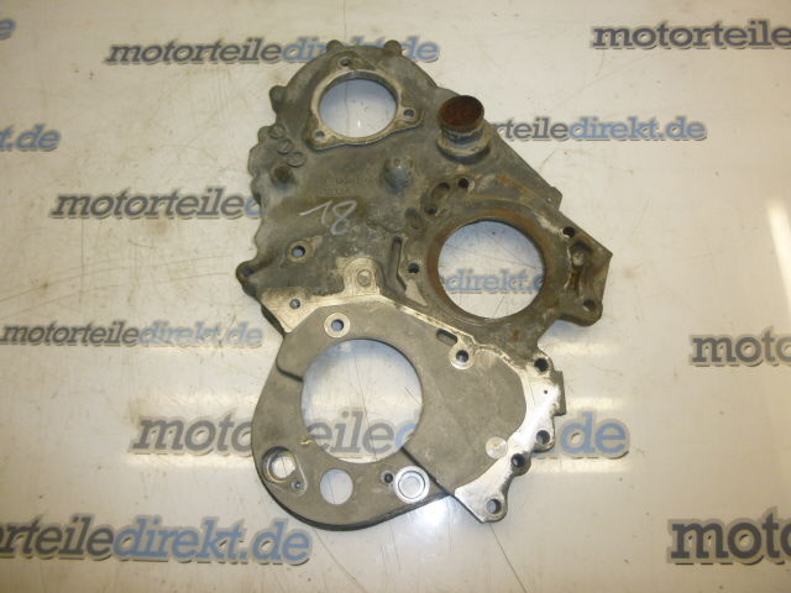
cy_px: 296
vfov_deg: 54.9
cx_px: 396
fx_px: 571
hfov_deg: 69.4
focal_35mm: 25
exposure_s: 1/60
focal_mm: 4.5
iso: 100
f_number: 3.1
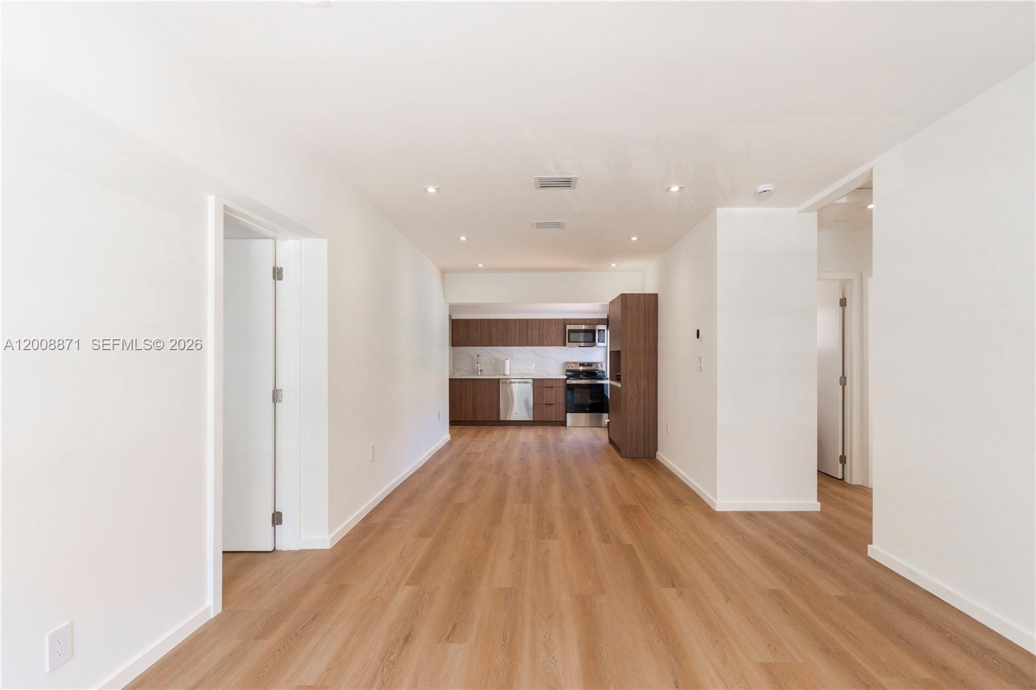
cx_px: 518
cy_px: 345
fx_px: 475
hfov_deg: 95.0
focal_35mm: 16
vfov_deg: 72.0
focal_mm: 11
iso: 400
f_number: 5.6
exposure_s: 1/80
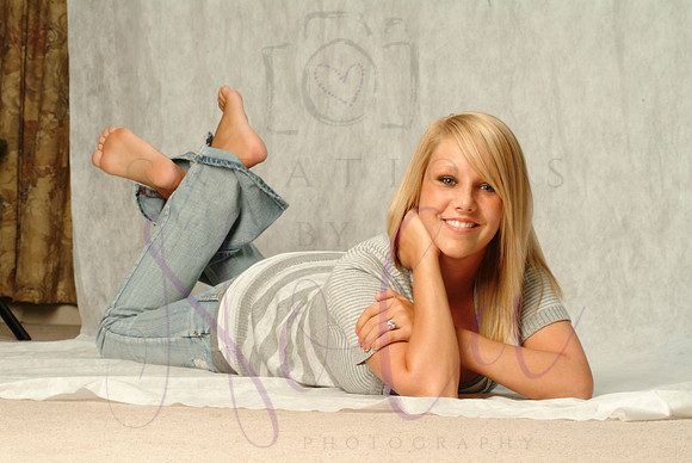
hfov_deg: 15.9
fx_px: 2482
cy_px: 232
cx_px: 346
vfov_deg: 10.7
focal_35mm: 129
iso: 400
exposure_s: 1/125
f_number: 11
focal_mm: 86
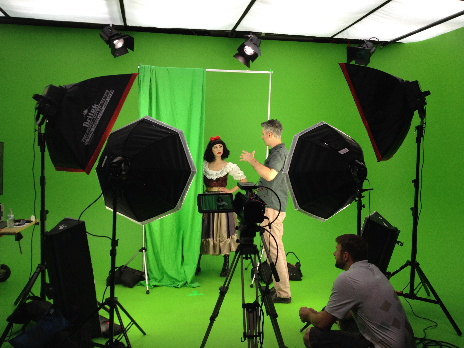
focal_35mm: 35
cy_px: 174
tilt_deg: -3.9
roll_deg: -1.0
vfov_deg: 40.7
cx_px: 232
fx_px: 469
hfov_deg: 52.6
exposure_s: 1/120
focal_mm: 4.28
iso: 80
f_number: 2.4
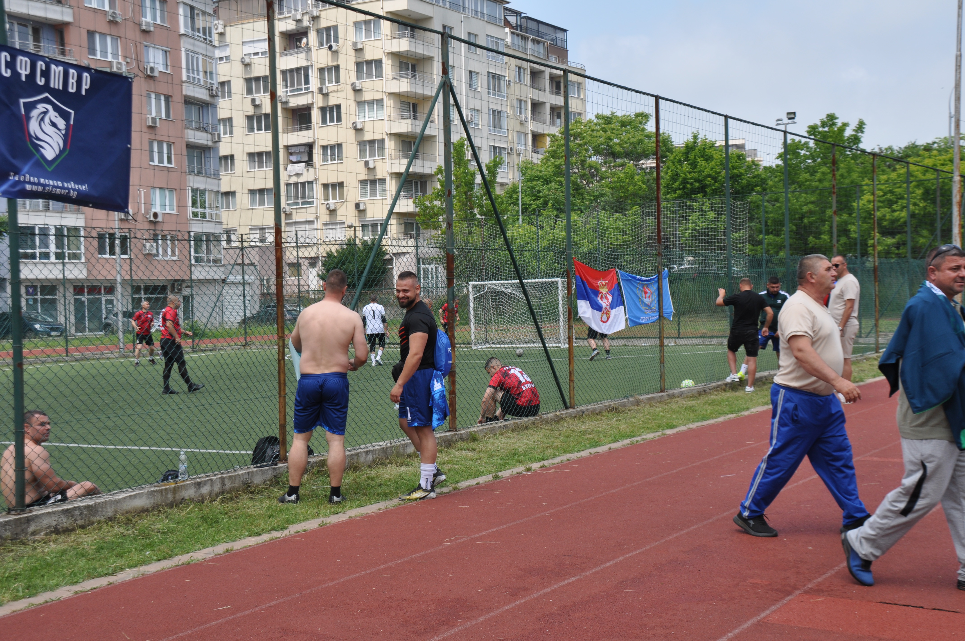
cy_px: 320
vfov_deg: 28.0
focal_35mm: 48
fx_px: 1285
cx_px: 482
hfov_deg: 41.2
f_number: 9
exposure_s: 1/320
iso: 200
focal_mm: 32
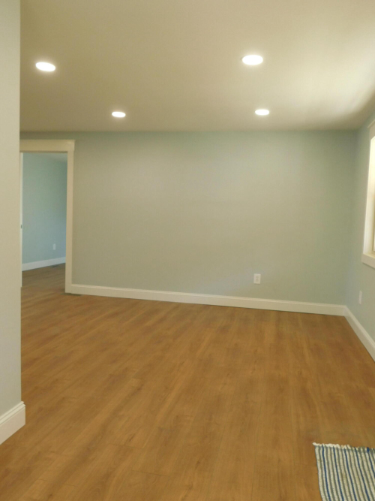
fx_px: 433
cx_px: 188
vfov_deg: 60.0
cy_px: 250
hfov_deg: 46.8
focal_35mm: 30
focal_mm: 5.3
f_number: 3.2
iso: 125
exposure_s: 1/30
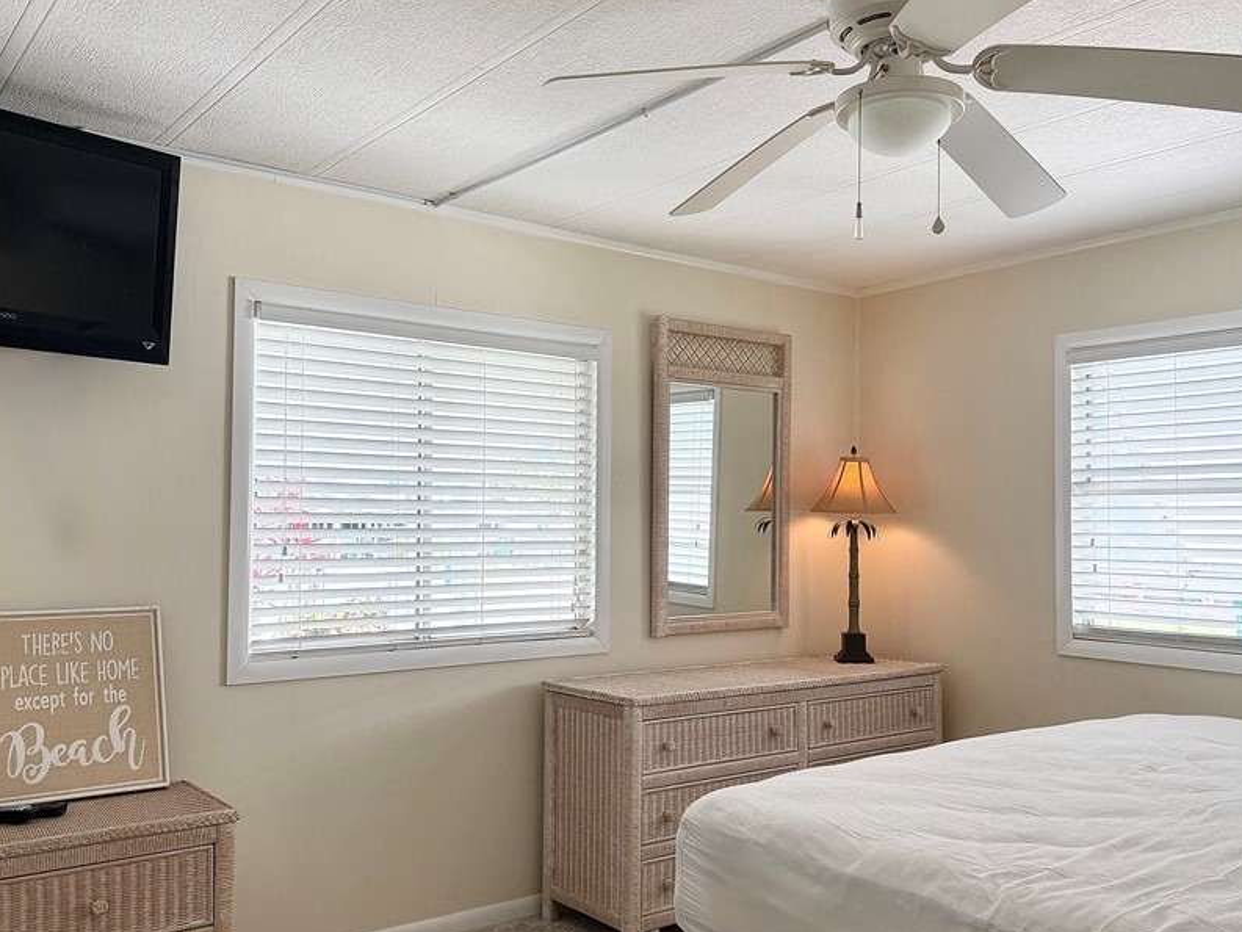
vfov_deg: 45.4
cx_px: 663
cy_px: 487
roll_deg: -0.4
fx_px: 1112
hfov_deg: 58.3
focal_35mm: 31
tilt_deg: +2.3
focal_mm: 6.76
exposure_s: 1/410
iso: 100
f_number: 1.78
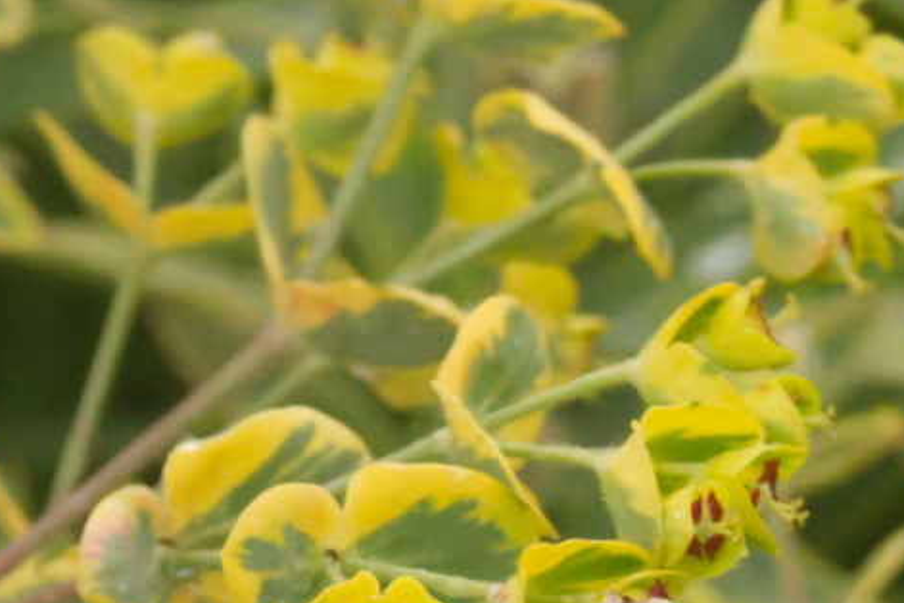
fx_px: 5280
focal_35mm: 210
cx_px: 207
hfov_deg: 9.8
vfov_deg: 6.5
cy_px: 350
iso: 2500
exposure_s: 1/200
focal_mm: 55
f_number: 11
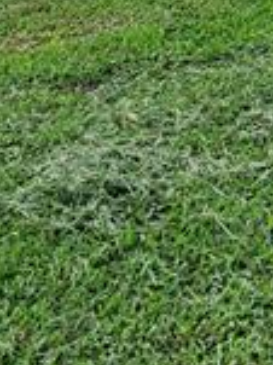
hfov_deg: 12.2
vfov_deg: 15.6
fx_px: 1232
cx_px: 367
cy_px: -169
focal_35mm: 117
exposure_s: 1/300
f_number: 1.8
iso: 12
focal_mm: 6.4
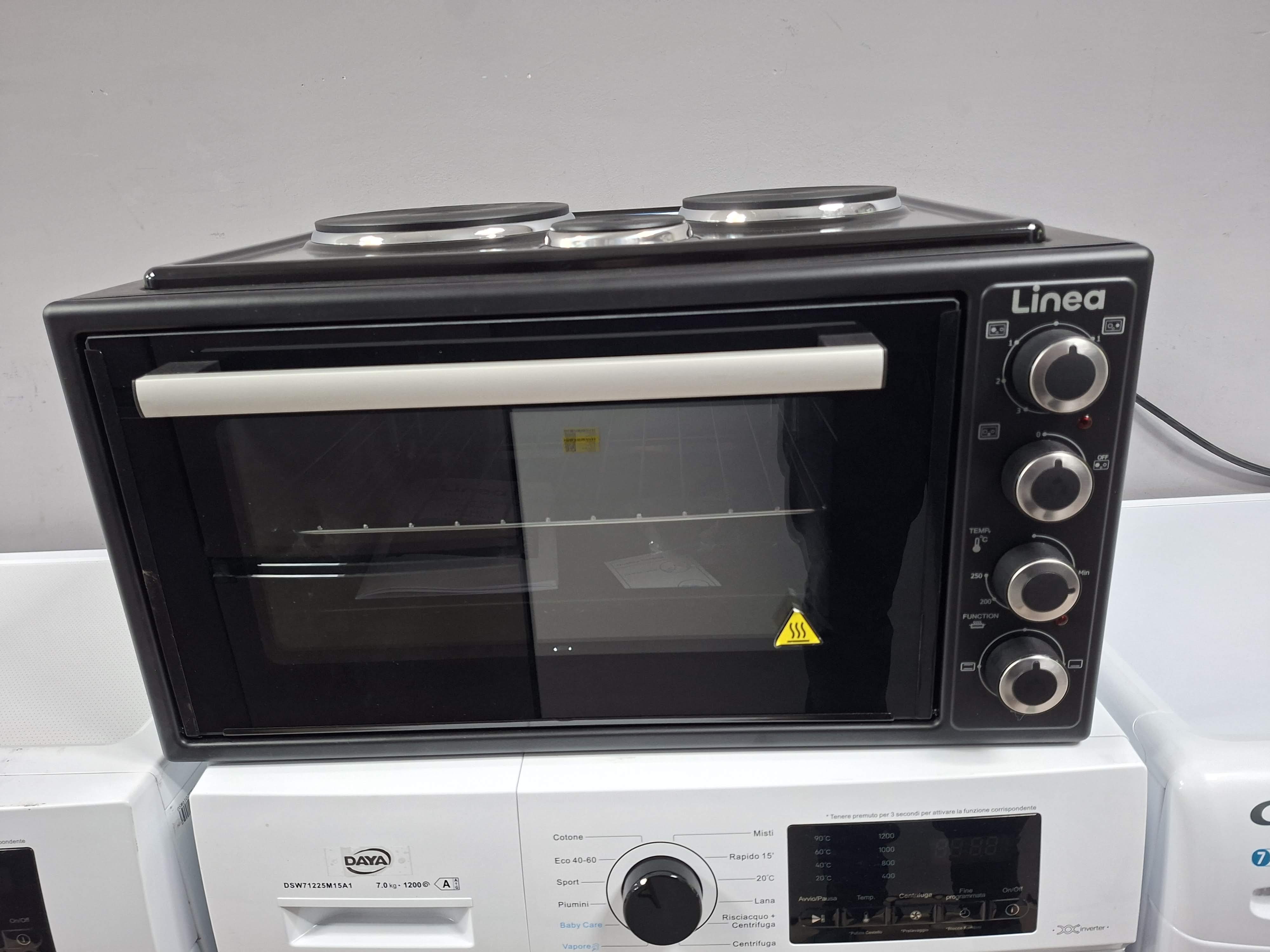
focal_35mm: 23
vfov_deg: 58.9
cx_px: 635
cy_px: 476
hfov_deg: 73.9
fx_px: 844
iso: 320
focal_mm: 5.54
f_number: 1.8
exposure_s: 1/33
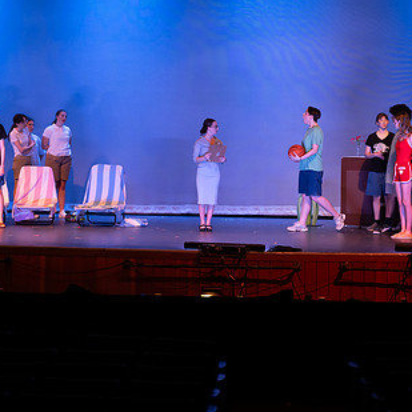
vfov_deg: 15.2
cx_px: 145
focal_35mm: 115
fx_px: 1549
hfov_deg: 15.1
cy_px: 215
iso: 2500
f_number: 2.8
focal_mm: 70
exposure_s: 1/320
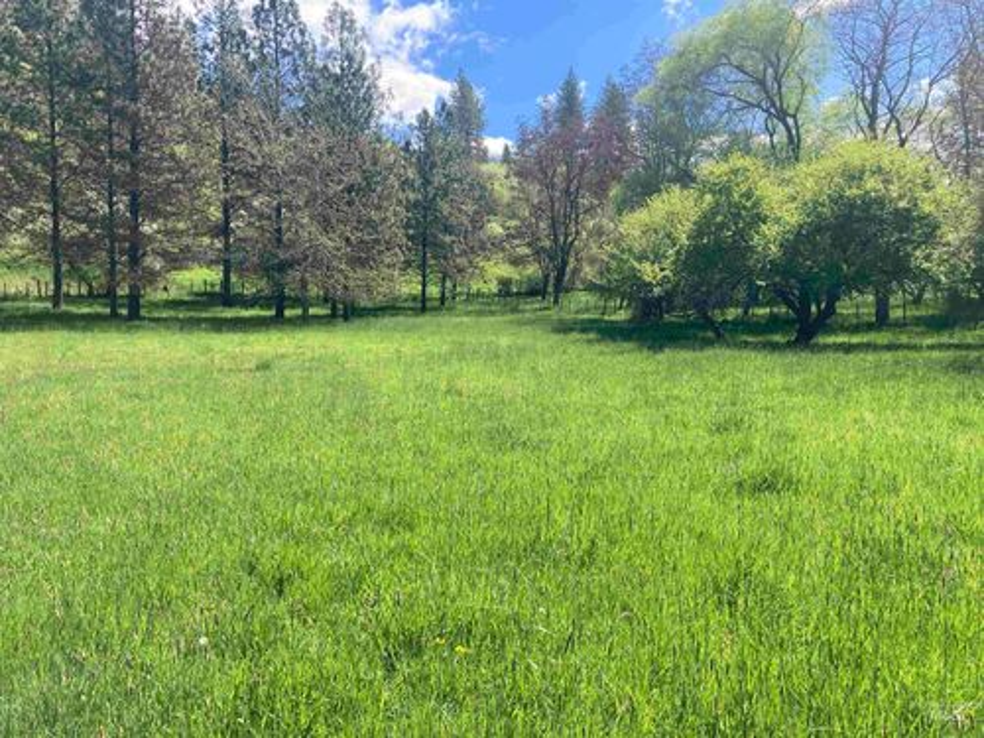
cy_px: 369
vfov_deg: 49.7
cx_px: 492
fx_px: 796
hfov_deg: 63.4
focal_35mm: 28
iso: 20
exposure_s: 1/972
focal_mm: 3.99
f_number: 1.8
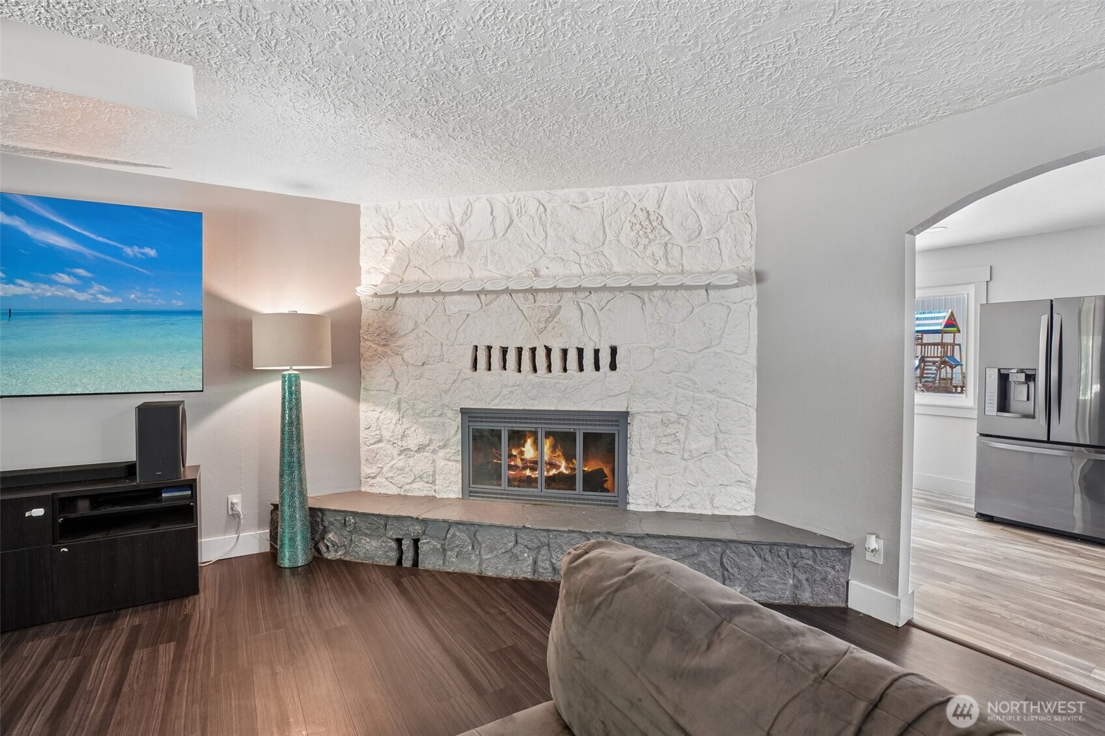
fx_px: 491
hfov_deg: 96.7
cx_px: 552
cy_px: 368
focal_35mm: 16
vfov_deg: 73.7
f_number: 8
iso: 400
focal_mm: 16
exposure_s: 1/4
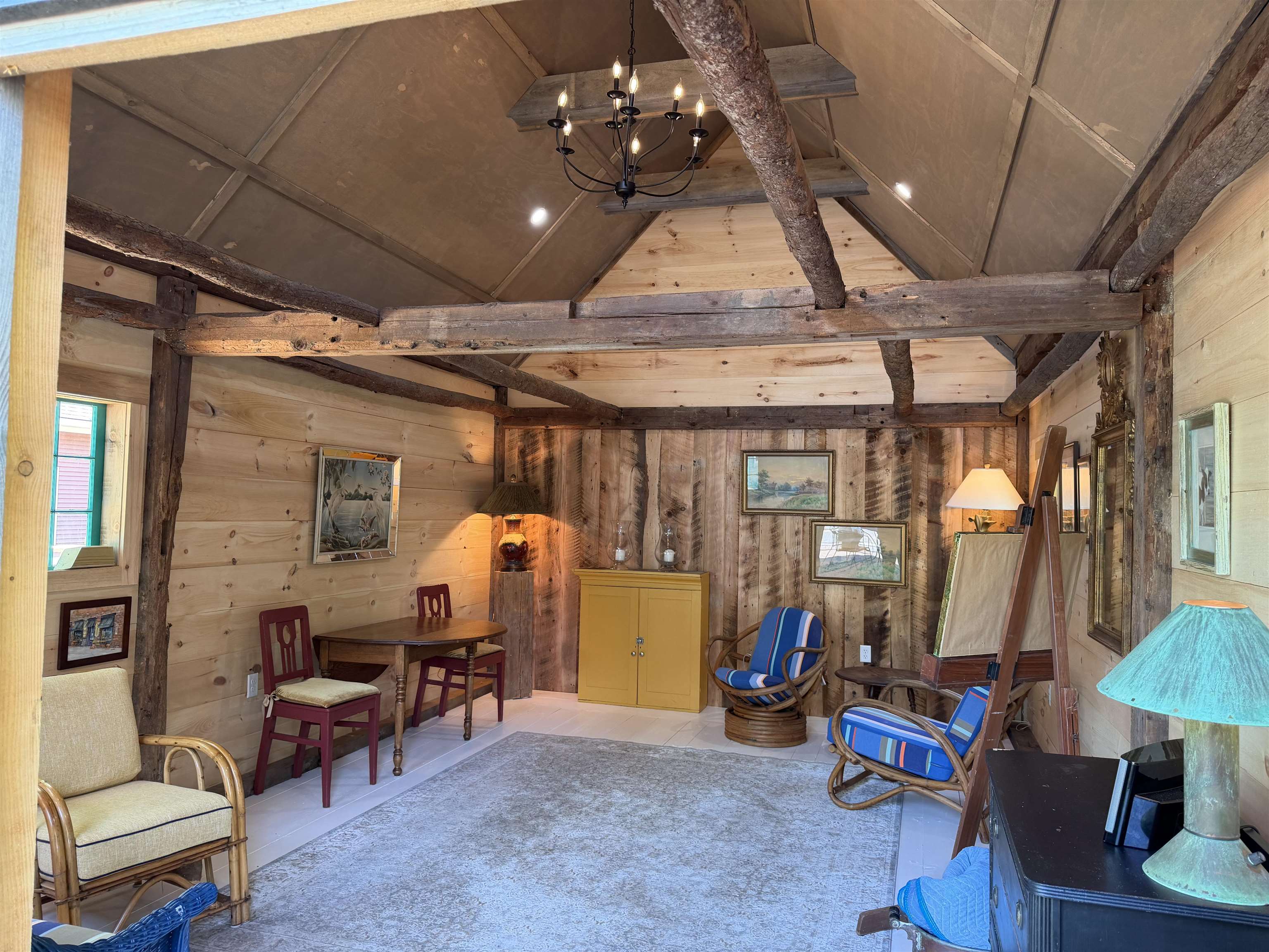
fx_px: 880
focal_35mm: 24
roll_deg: -1.1
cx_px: 634
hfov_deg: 71.6
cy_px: 476
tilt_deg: +1.4
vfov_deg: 56.8
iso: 125
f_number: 1.78
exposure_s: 1/60
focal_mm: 6.76
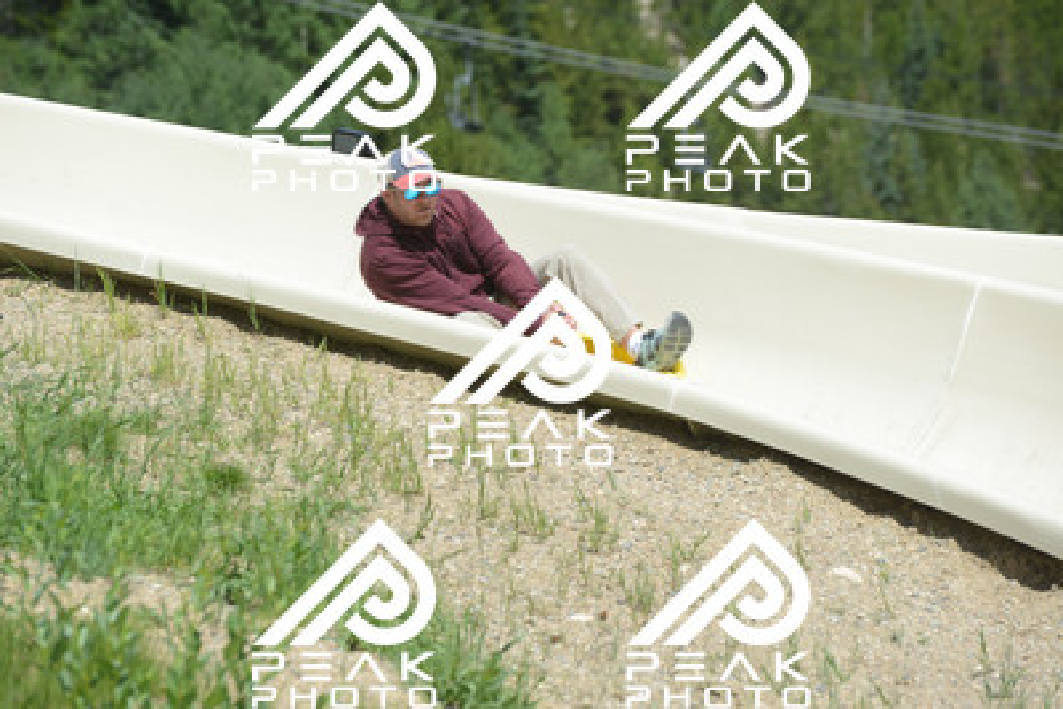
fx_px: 5760
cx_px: 532
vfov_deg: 7.0
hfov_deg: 10.5
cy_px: 354
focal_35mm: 195
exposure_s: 1/640
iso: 200
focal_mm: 195
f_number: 6.3
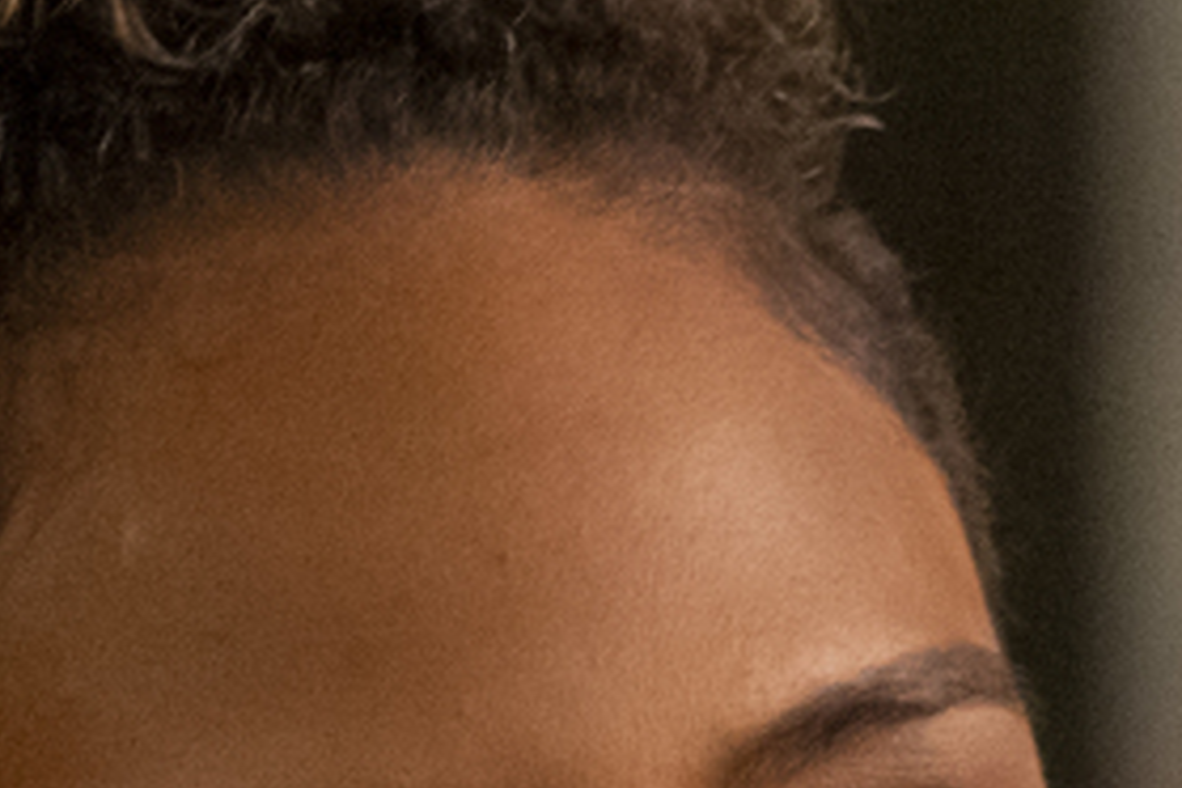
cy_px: 1203
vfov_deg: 1.7
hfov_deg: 2.6
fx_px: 26265
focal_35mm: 800
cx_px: 496
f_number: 4
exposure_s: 1/125
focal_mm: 186
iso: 20000
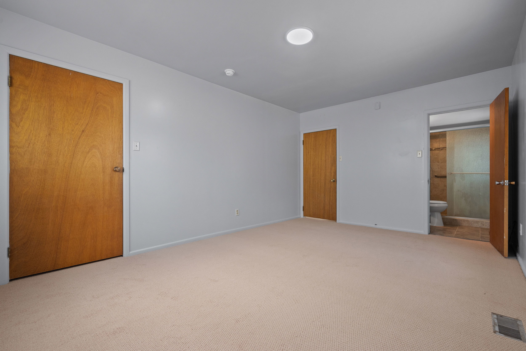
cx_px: 263
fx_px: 234
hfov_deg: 96.7
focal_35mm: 16
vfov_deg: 73.8
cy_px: 176
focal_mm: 16
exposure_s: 1/4
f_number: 8
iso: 500
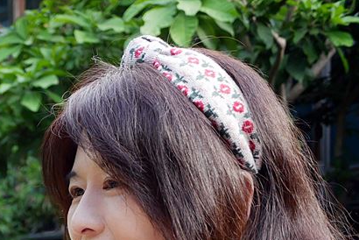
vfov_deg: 17.8
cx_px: -64
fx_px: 709
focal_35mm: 71
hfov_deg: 25.7
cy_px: 328
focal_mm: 14
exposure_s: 1/200
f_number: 2.5
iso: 200
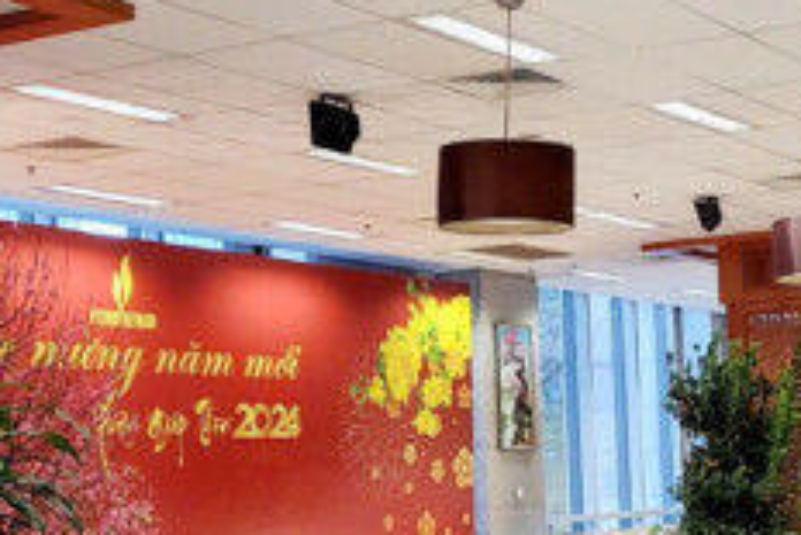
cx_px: 673
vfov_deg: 15.3
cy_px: 376
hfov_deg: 22.4
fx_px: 1982
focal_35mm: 89
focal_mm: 34.4
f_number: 2.8
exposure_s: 1/320
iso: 320
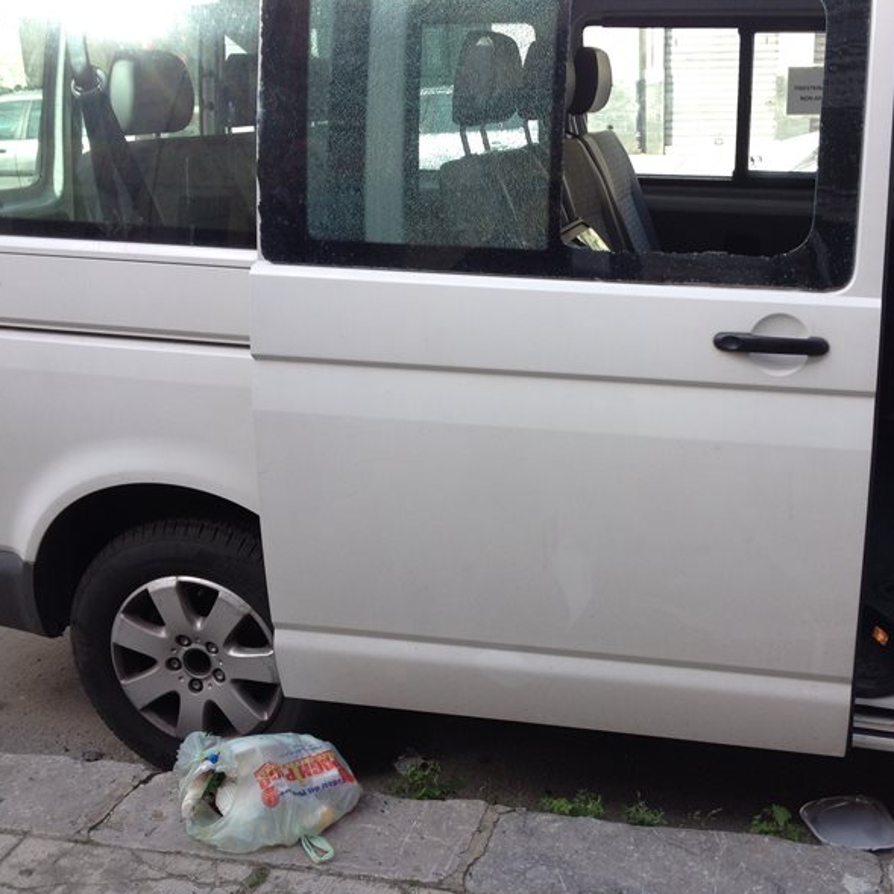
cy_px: 442
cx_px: 577
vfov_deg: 40.0
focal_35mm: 42
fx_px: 1227
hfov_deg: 39.7
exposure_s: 1/406
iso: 50
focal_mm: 4.28
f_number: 2.4
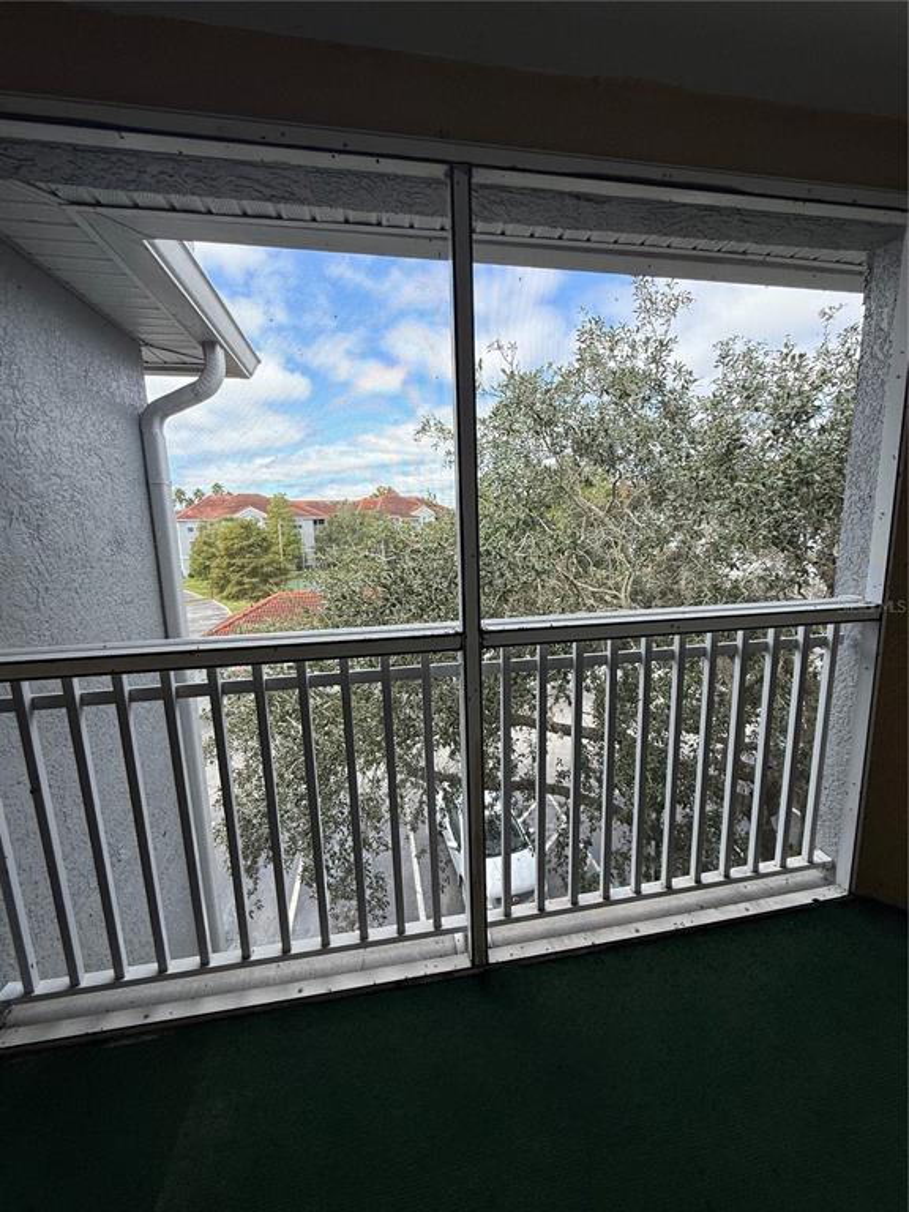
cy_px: 606
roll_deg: +1.9
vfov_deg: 102.1
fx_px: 490
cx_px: 454
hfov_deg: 85.7
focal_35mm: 14
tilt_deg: -9.4
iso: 50
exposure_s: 1/613
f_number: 2.2
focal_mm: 2.22
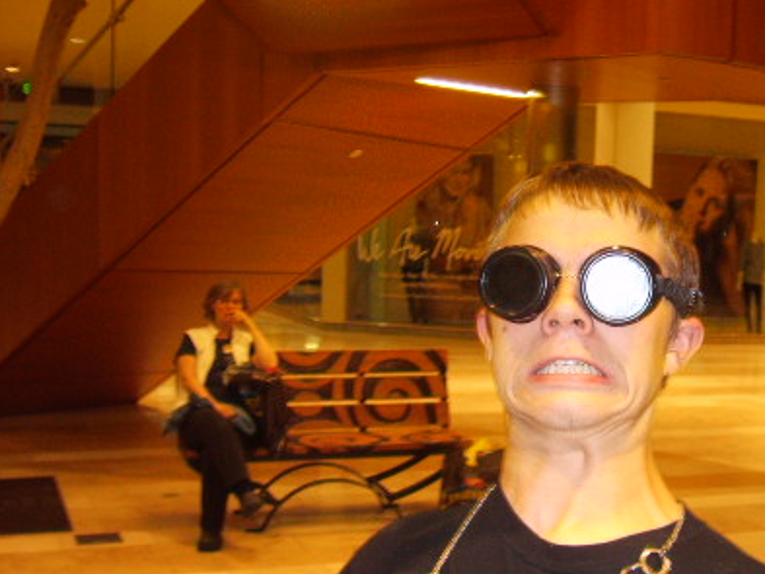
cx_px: 615
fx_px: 1260
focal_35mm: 57
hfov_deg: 32.8
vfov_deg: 25.4
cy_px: 422
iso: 100
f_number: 2.8
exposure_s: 1/45
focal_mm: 5.8
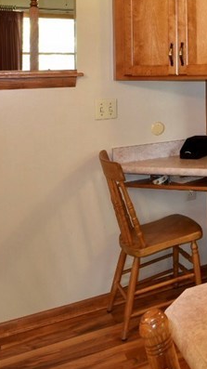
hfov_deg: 21.9
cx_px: 329
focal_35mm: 43
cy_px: 71
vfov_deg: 44.9
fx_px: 420
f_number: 9
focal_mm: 10
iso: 100
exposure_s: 1/1.6
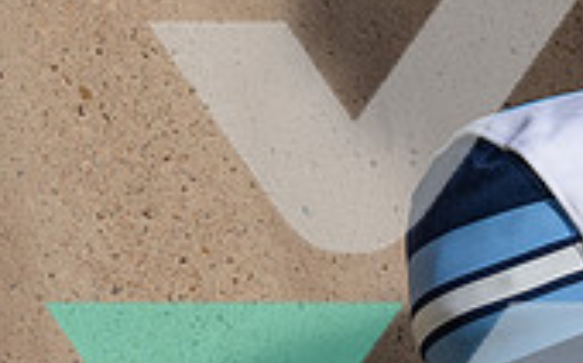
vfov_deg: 8.9
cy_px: 70
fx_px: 2318
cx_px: 929
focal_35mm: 146
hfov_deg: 13.3
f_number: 8
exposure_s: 1/250
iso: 200
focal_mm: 42
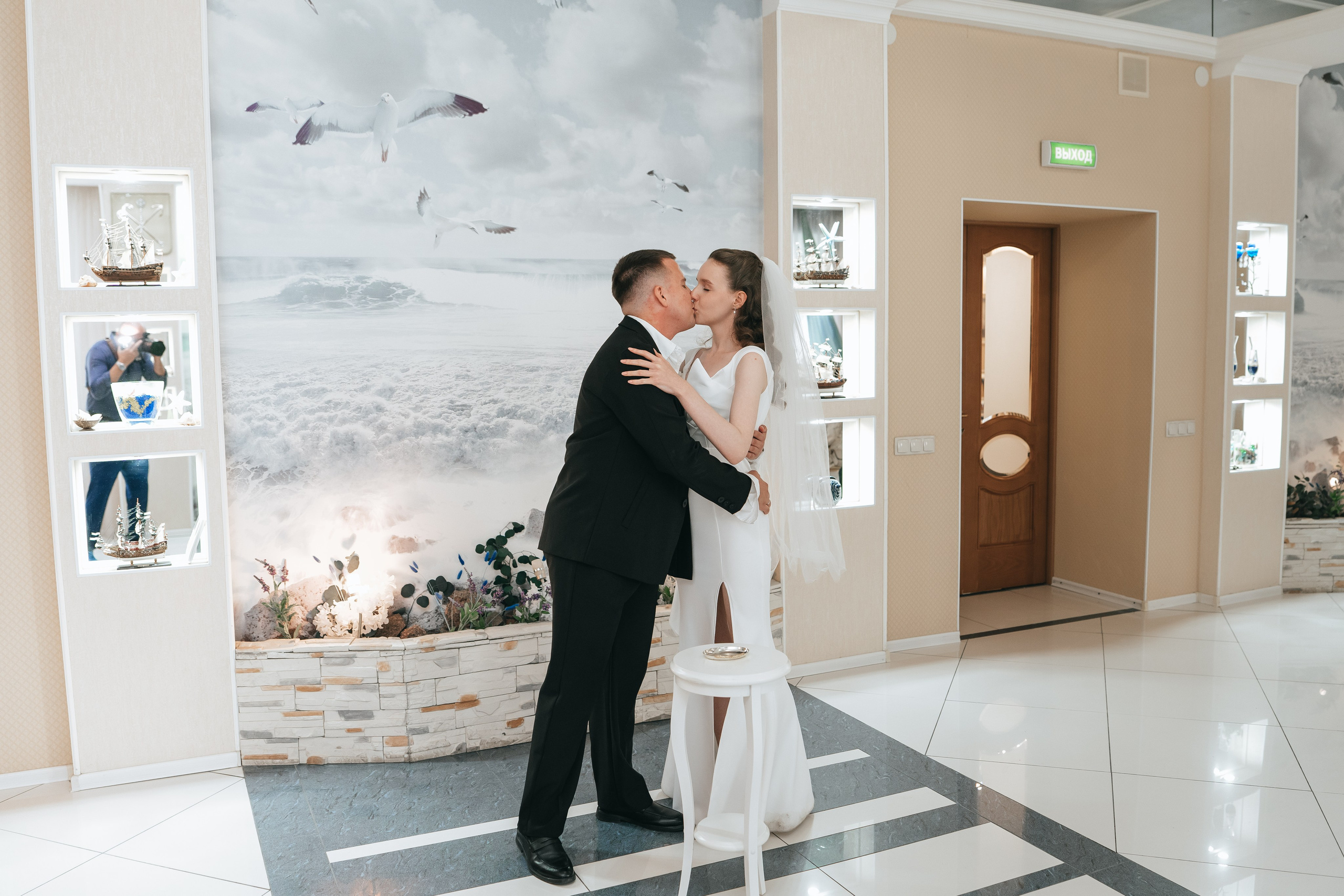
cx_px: 664
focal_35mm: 29
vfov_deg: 45.0
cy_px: 446
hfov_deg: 63.7
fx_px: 1082
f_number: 2.5
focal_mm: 28
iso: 1250
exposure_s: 1/250
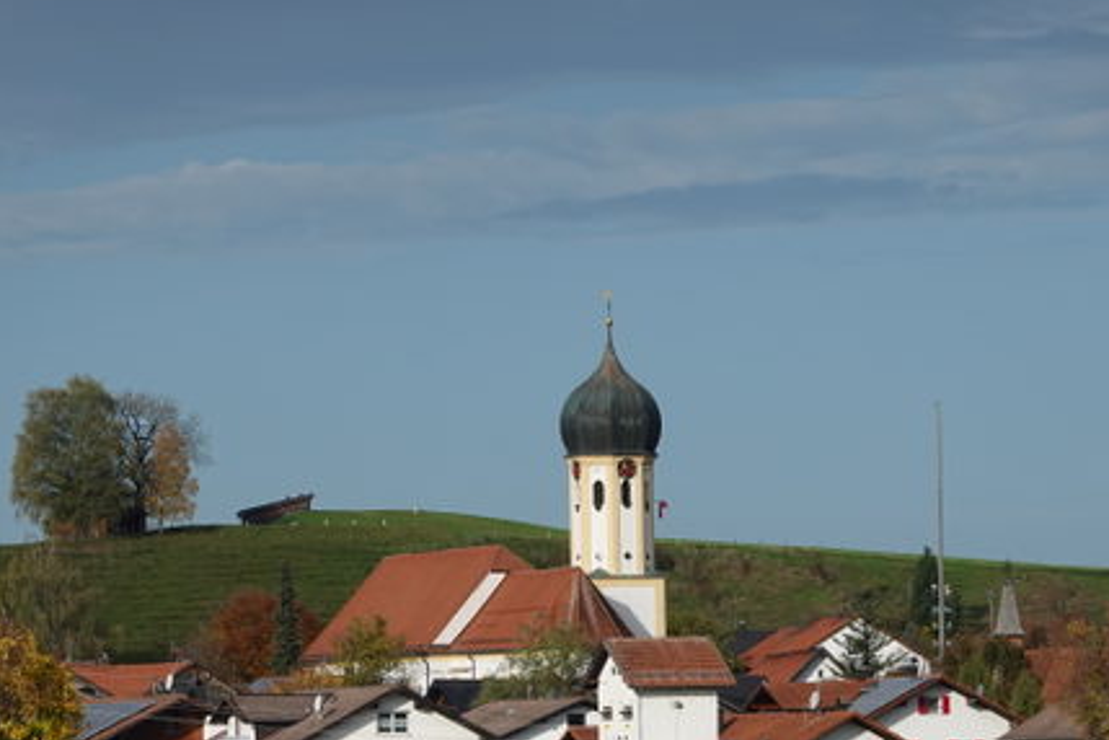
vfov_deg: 5.5
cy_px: 532
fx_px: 7762
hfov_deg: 8.2
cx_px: 654
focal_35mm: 252
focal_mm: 61.19
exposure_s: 1/1000
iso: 125
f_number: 4.5
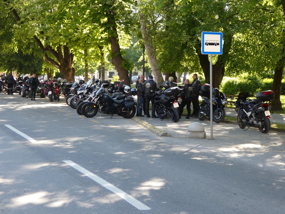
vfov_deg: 22.2
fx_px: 543
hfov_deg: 29.3
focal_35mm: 66
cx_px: 173
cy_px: 79
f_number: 3.9
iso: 80
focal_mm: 9
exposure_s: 1/80
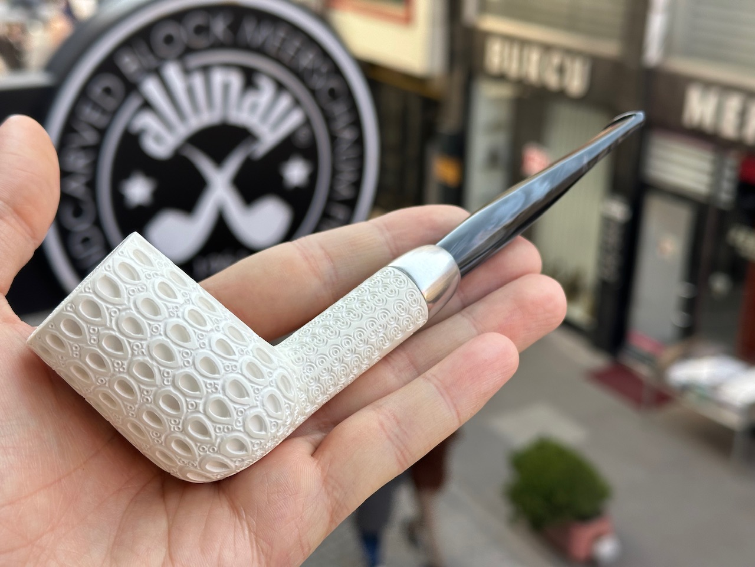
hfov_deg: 39.7
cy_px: 284
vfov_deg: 30.3
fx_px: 1047
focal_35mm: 48
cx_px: 378
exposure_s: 1/601
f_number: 1.78
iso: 64
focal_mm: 6.86
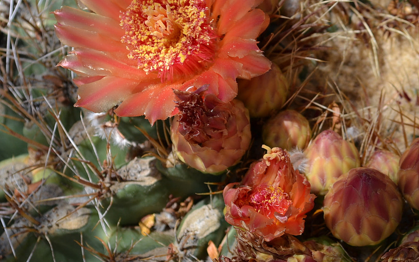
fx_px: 1631
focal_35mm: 143
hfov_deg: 14.6
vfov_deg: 9.2
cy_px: 94
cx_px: 292
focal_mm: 55
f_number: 7.1
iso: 100
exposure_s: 1/200
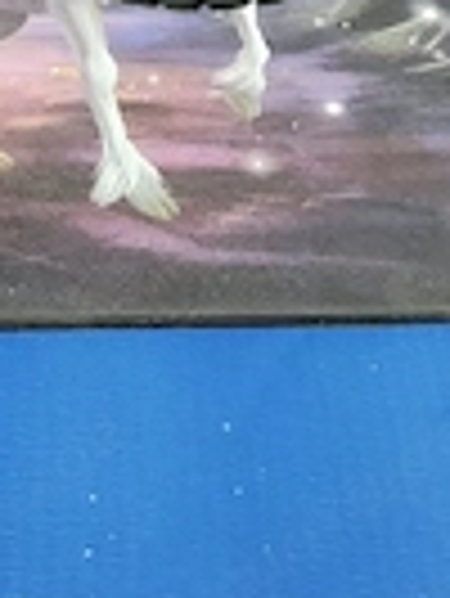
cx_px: 90
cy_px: -139
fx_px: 1194
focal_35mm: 69
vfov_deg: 25.1
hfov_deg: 21.1
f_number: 1.8
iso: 640
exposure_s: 1/25.1
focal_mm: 5.4
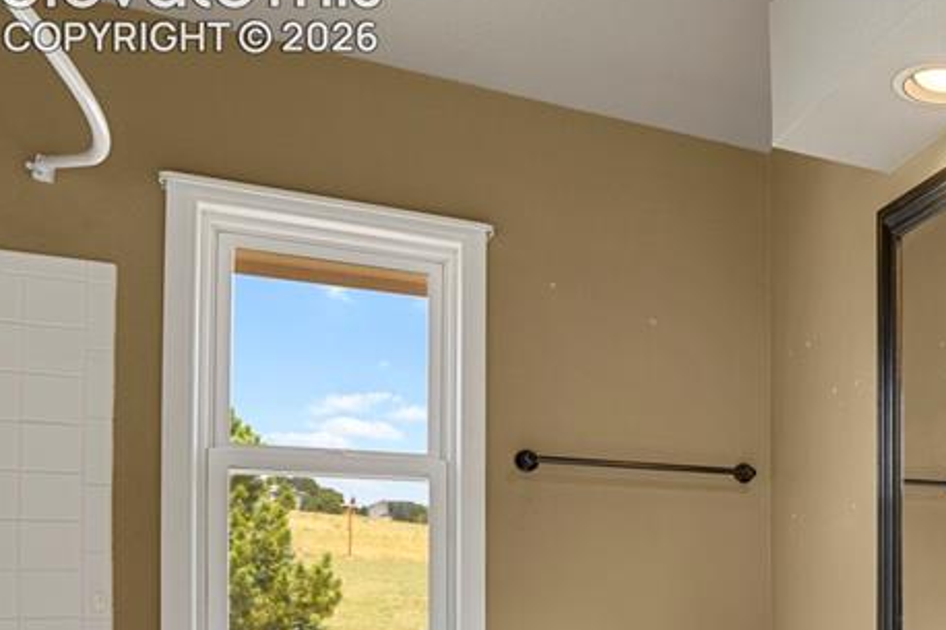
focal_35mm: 38
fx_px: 998
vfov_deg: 33.1
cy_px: 574
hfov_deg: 40.9
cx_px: 1037
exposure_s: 1/2
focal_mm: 17
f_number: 6.3
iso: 250
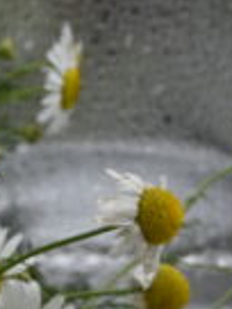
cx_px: -403
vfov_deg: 11.1
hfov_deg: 7.6
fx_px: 1564
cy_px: 382
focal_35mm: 175
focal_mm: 27.5
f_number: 5.6
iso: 180
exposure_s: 1/250
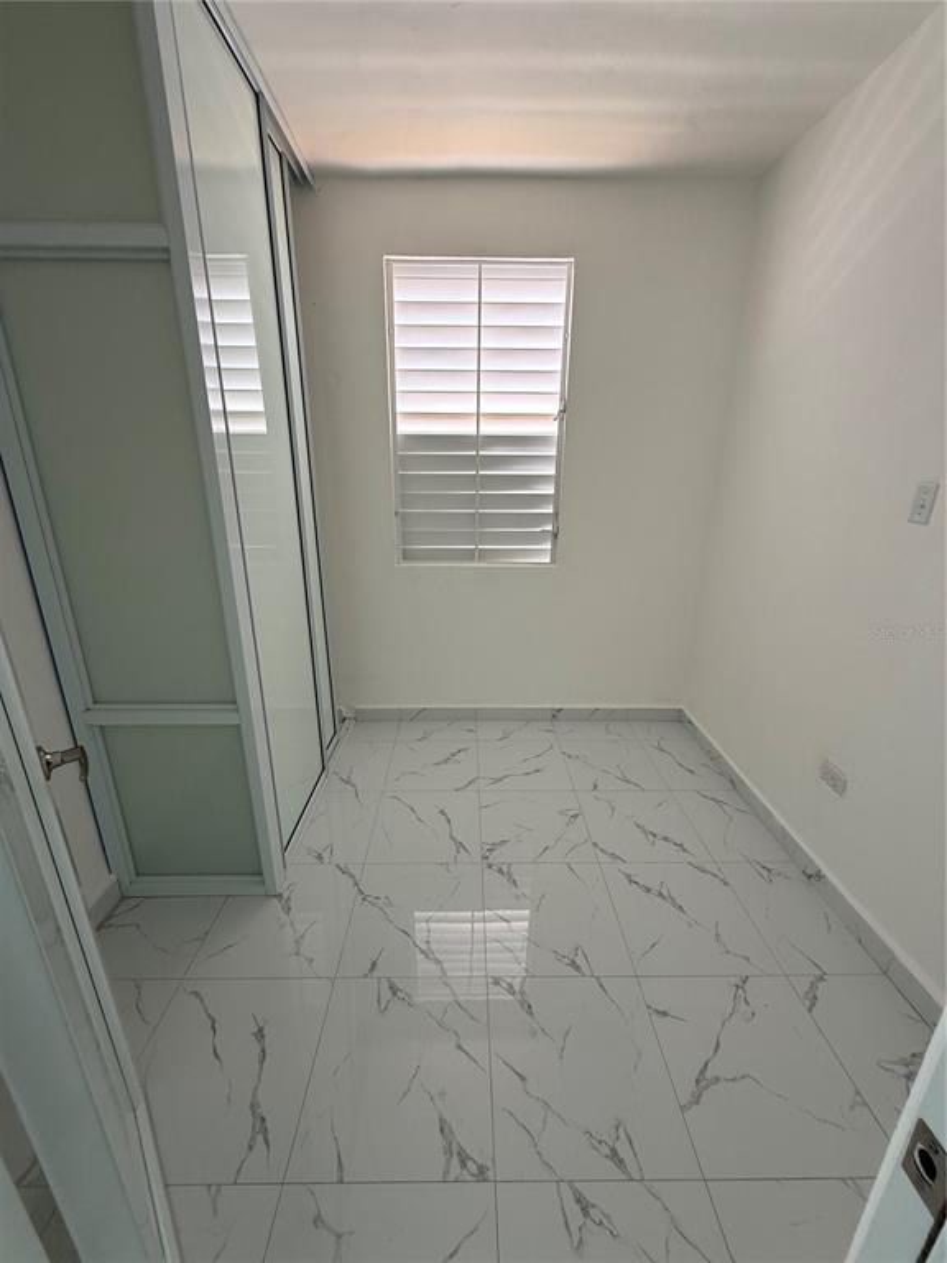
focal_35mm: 14
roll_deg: -1.7
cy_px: 632
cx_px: 474
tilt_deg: -15.4
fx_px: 511
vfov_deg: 102.1
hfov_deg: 85.7
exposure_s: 1/99
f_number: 2.2
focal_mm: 2.22
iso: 80
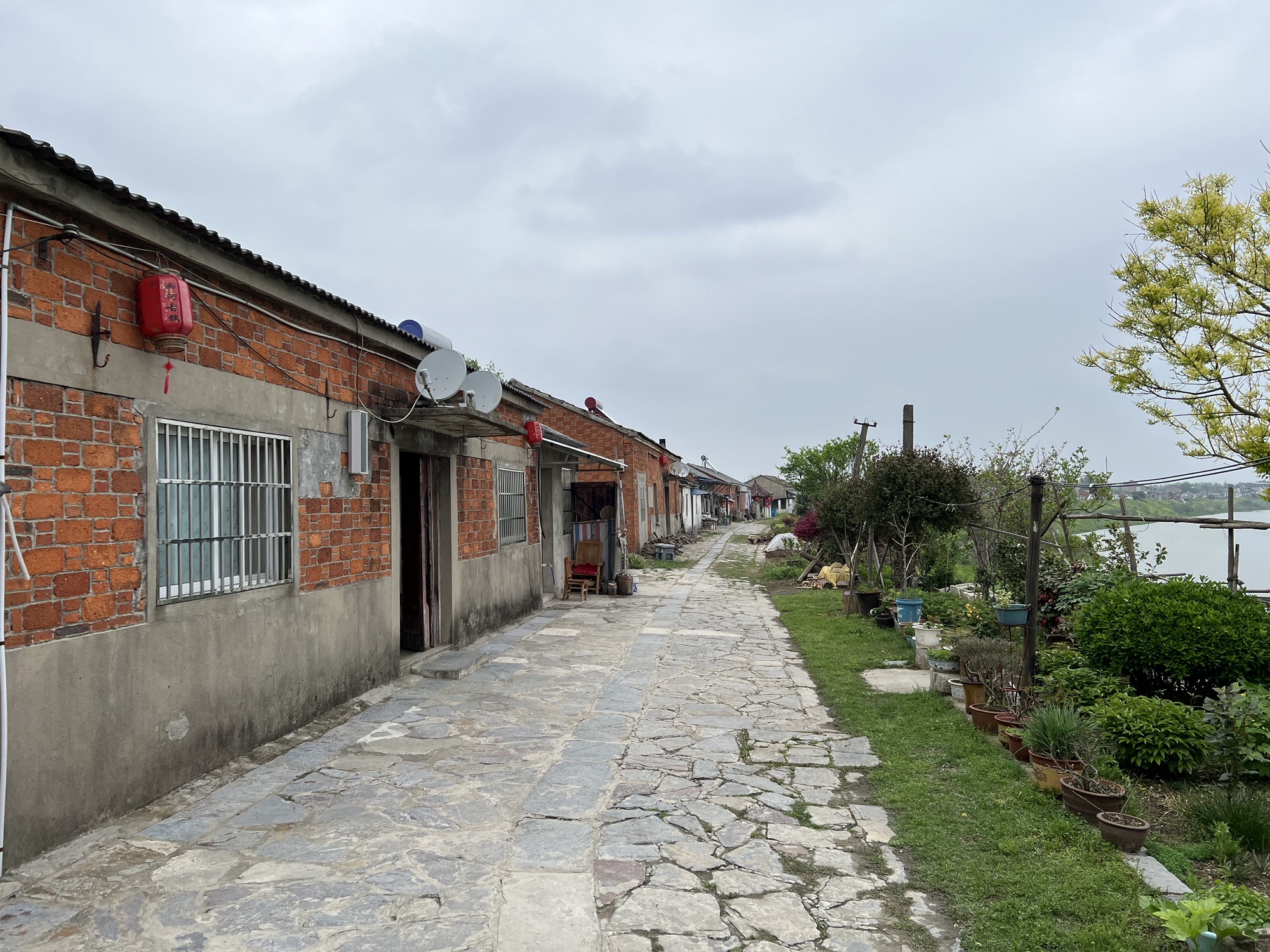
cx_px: 635
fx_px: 954
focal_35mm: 26
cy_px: 476
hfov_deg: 67.3
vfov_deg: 53.1
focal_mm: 5.7
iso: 50
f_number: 1.5
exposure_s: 1/1669
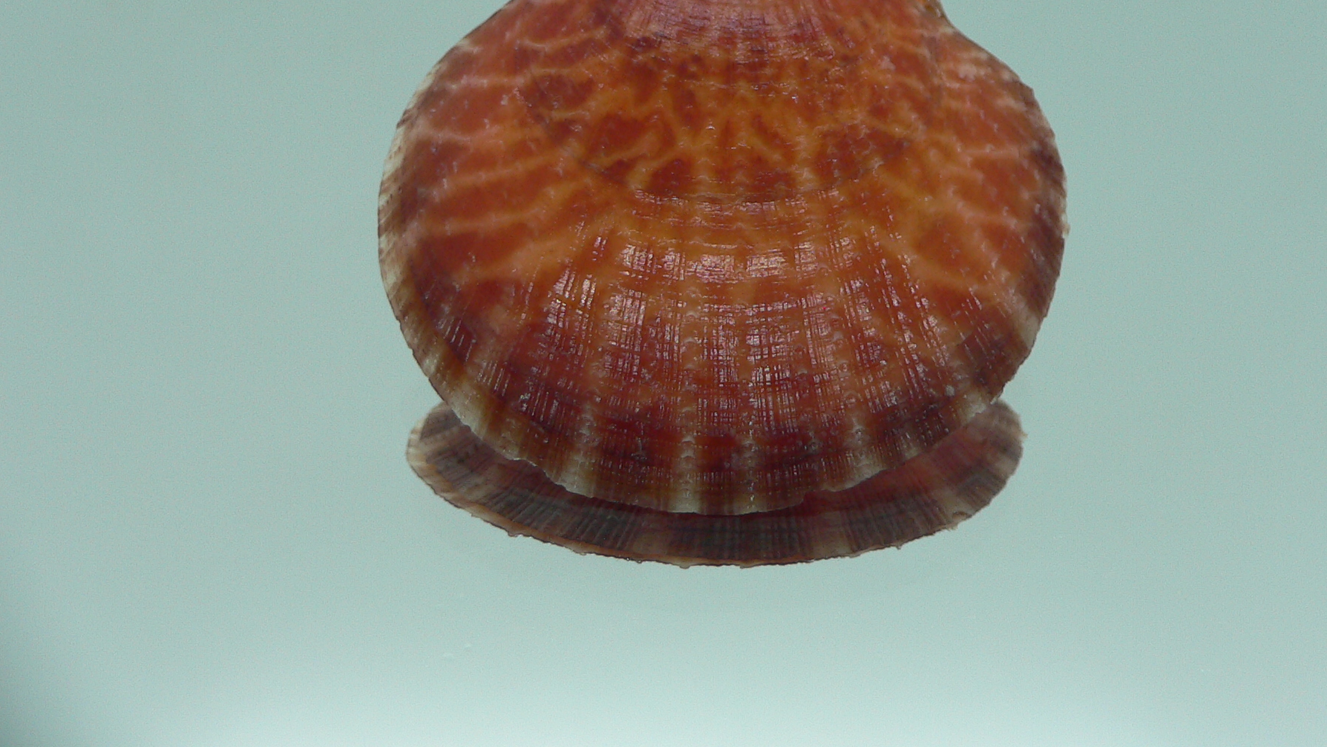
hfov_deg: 47.3
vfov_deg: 27.4
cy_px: 198
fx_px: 1513
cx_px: 741
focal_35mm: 43
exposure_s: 1/60
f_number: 2.8
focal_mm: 4.6
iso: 100
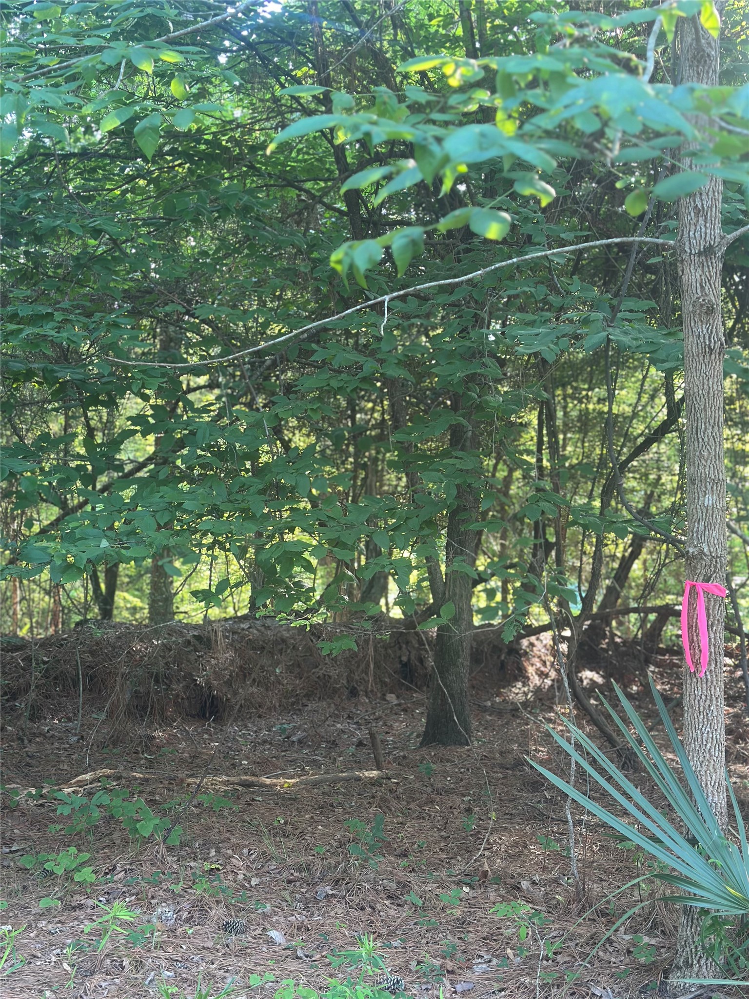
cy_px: 500
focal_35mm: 48
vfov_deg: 39.7
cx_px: 374
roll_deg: +0.3
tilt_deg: +0.2
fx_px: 1385
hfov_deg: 30.3
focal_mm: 6.86
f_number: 1.78
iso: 125
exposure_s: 1/63
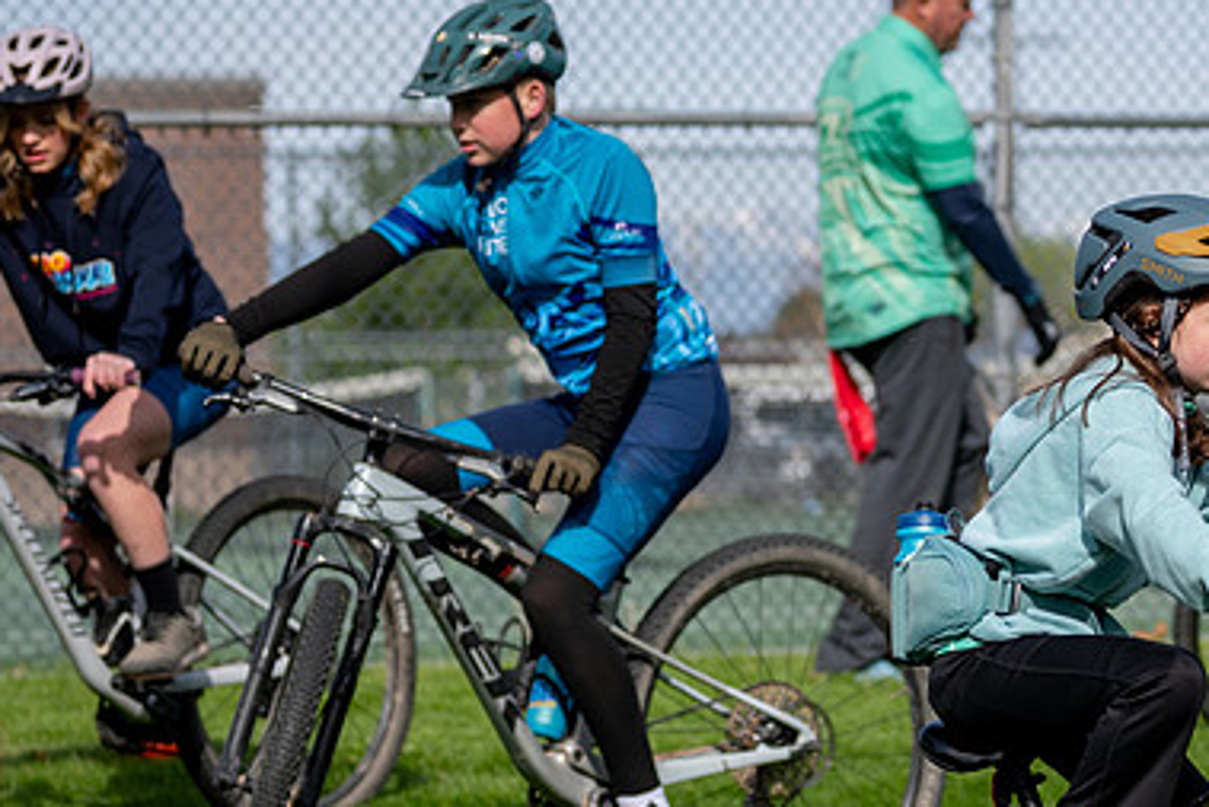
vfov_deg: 7.5
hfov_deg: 11.2
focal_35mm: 183
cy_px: 506
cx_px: 878
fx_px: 6148
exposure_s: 1/4000
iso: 200
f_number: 2.8
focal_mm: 78
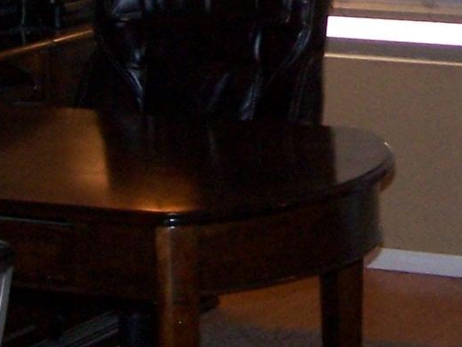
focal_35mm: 186
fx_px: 2484
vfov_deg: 7.9
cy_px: -150
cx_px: 419
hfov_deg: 10.6
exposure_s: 1/60
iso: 140
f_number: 2.8
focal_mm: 6.3
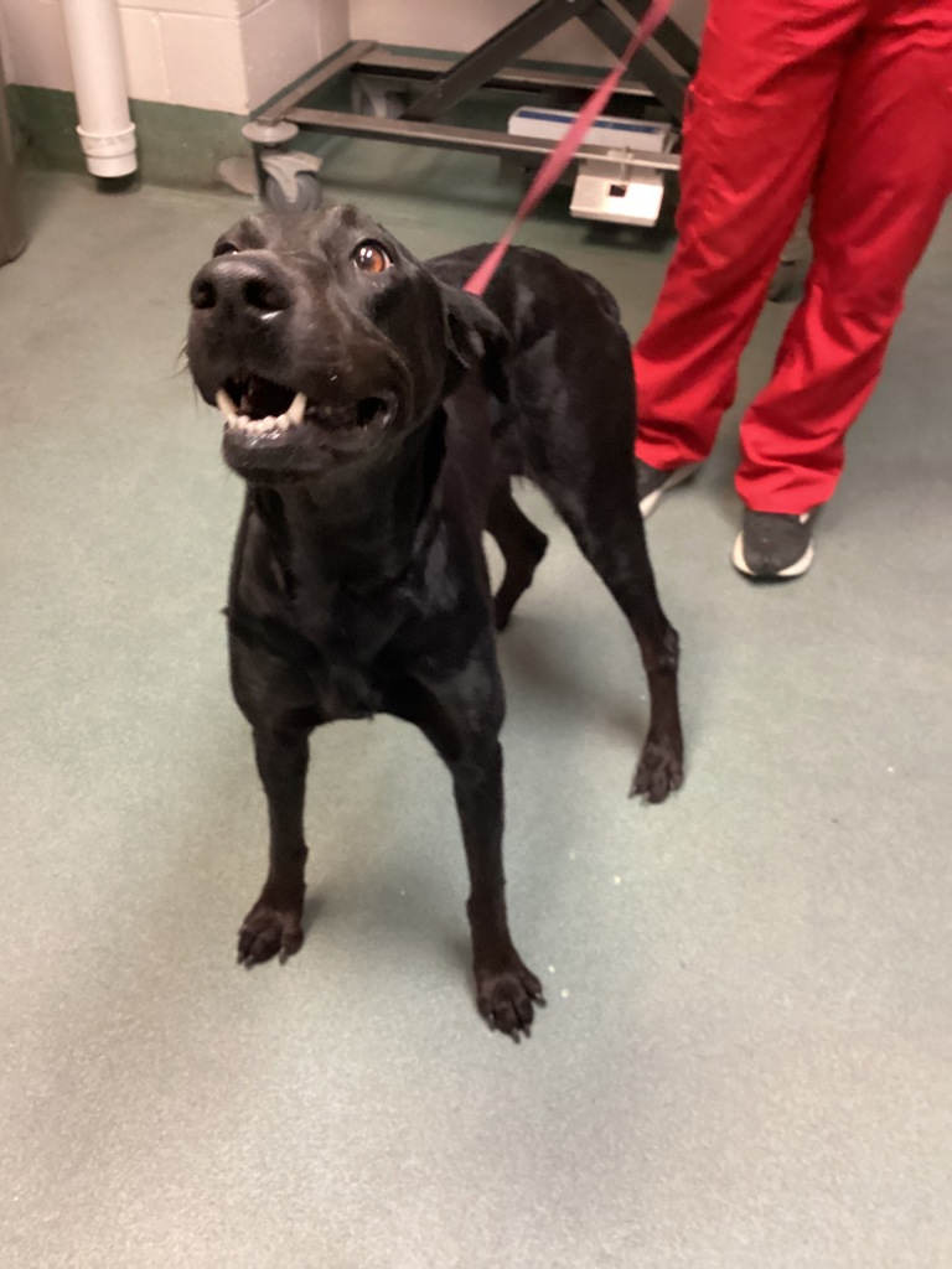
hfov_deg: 45.4
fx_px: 1137
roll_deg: -1.2
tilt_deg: -43.8
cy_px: 634
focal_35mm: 31
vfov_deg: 58.4
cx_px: 476
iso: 400
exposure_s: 1/40
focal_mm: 3.3
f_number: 2.4
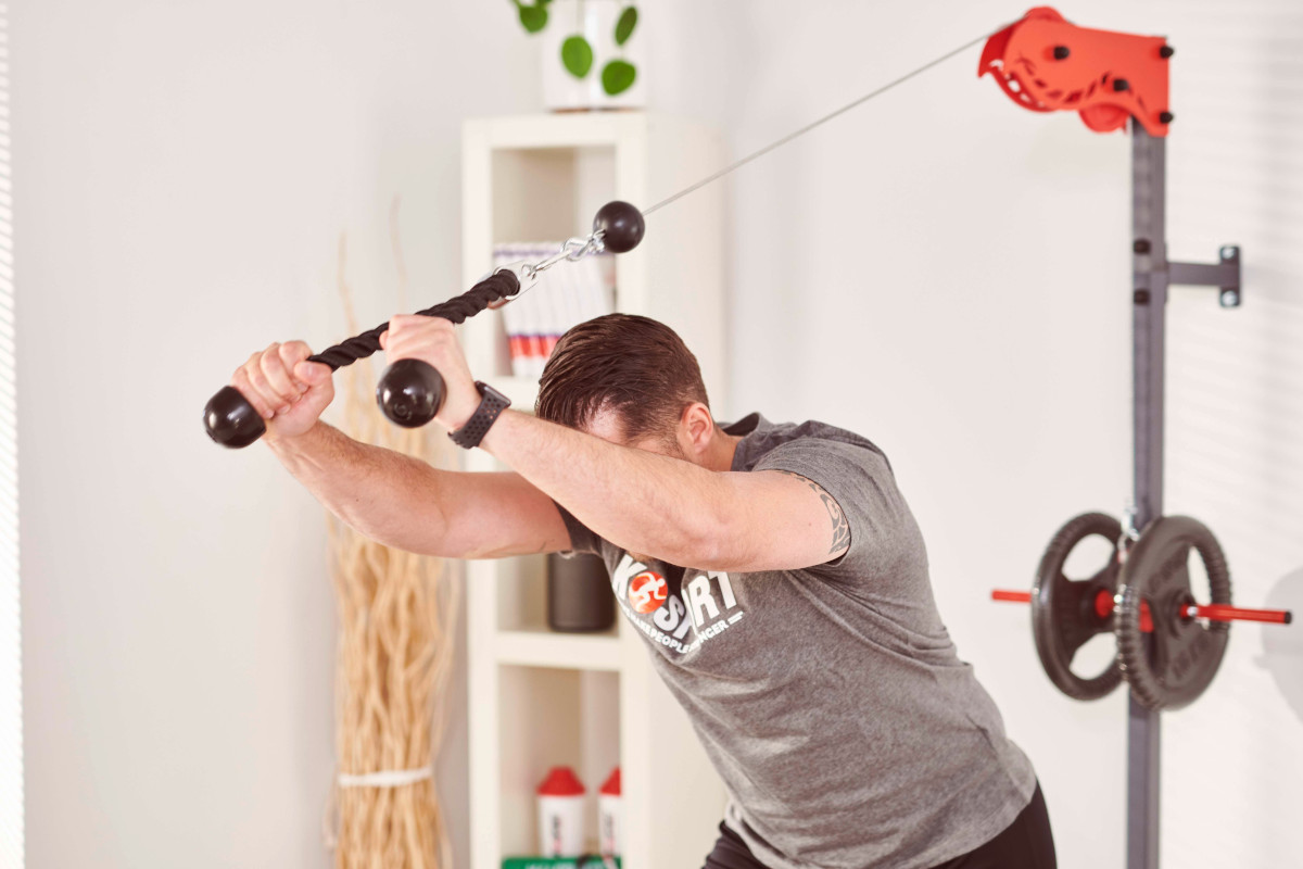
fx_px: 2171
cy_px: 434
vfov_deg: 22.6
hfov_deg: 33.4
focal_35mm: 60
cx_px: 652
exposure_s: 1/60
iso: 400
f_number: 2
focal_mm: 50
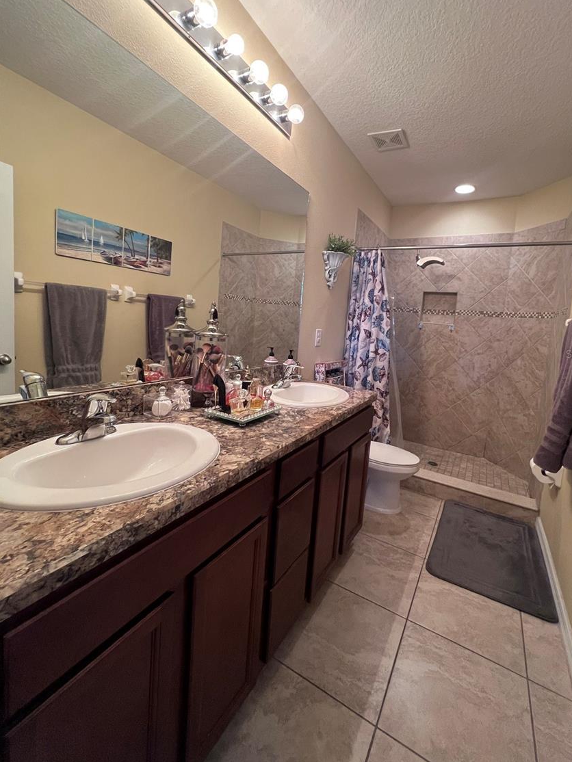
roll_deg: -4.5
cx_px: 307
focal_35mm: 14
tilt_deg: -4.8
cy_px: 354
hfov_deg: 85.6
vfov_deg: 101.9
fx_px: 308
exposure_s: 1/60
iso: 320
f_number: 1.8
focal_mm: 1.57
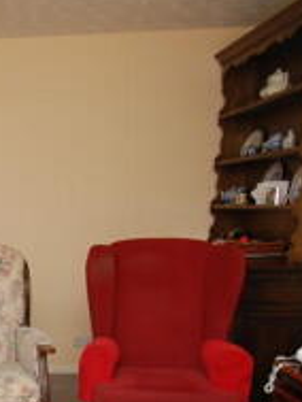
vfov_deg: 35.8
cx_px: -66
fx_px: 581
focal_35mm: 50
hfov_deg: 25.9
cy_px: 366
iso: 400
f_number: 4.5
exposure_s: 1/60
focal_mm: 10
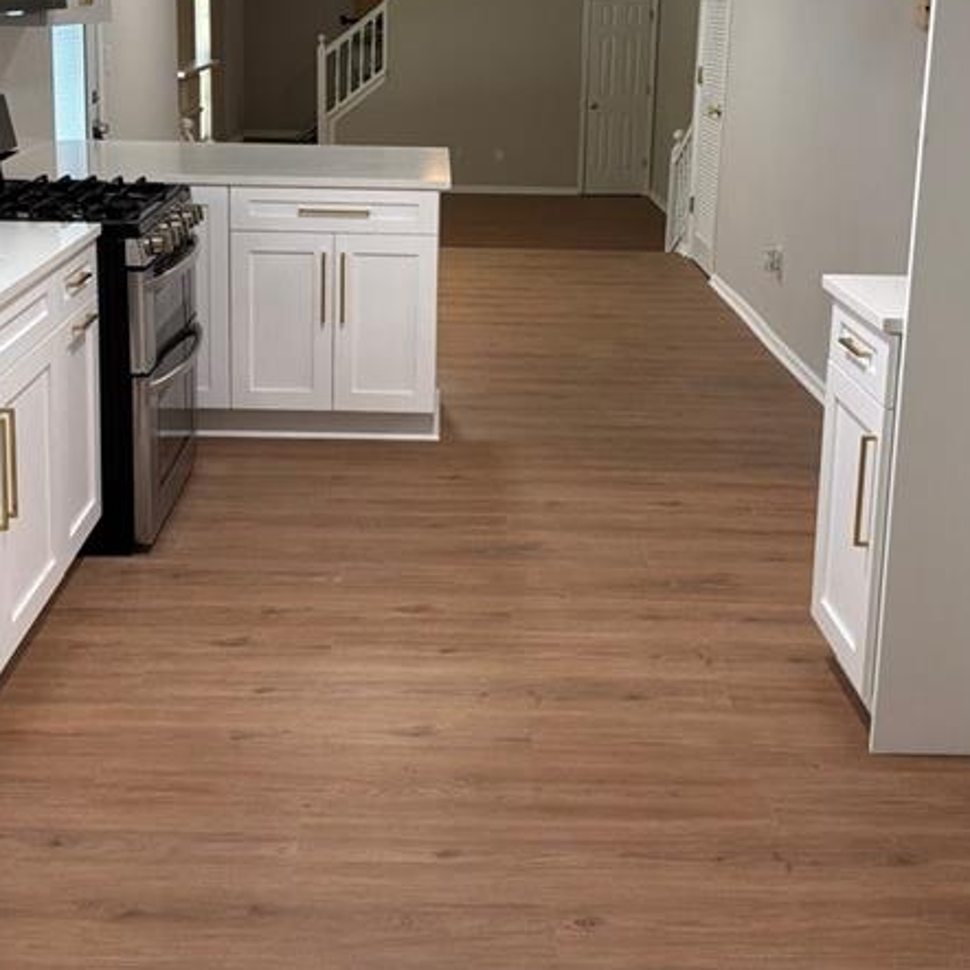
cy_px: 252
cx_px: 437
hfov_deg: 39.1
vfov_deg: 38.3
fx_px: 1363
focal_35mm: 43
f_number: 1.8
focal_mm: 3
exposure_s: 1/50
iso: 80
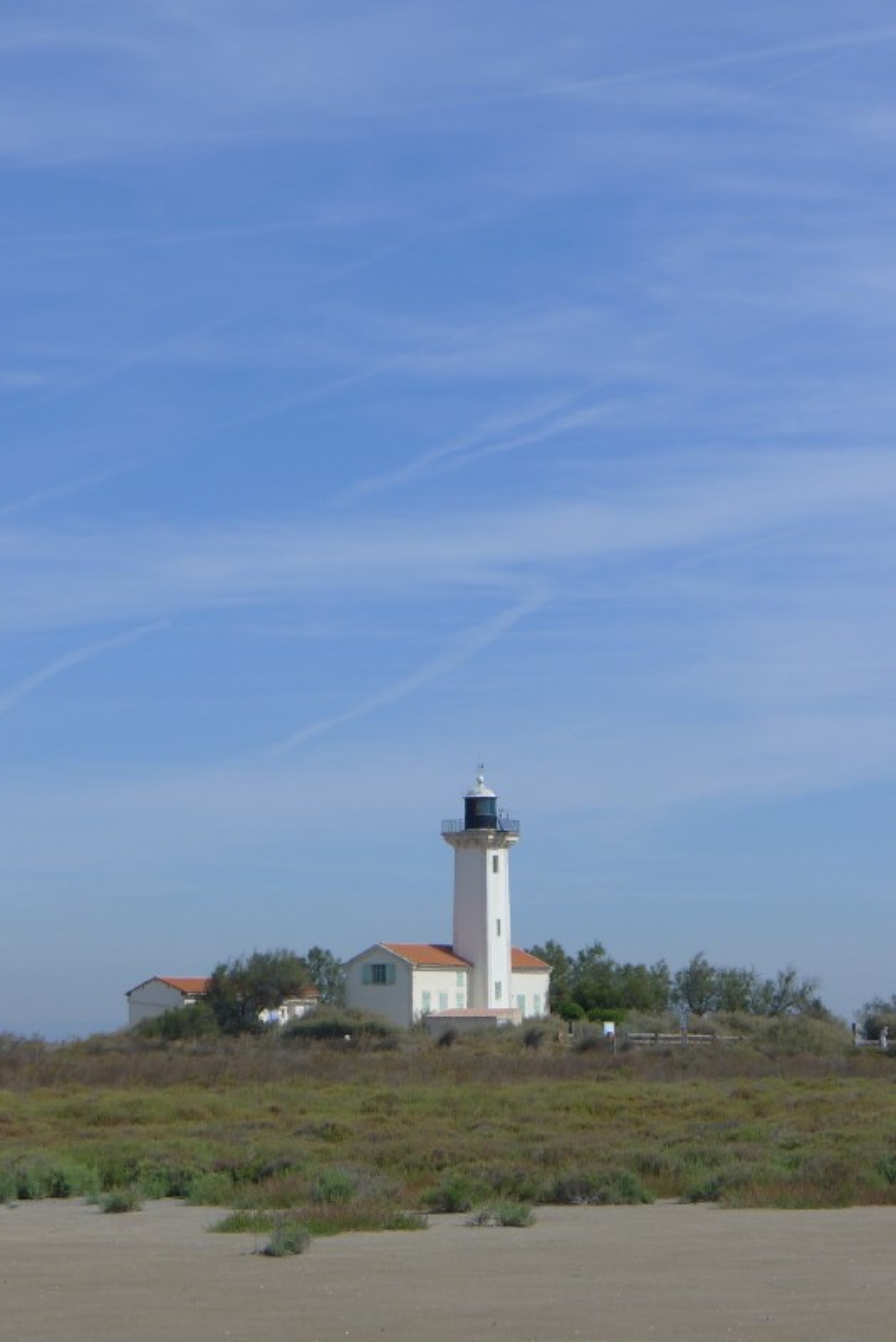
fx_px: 4065
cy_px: 671
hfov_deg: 12.6
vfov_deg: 18.7
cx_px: 448
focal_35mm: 109
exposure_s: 1/800
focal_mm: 19.2
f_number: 4.5
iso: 80
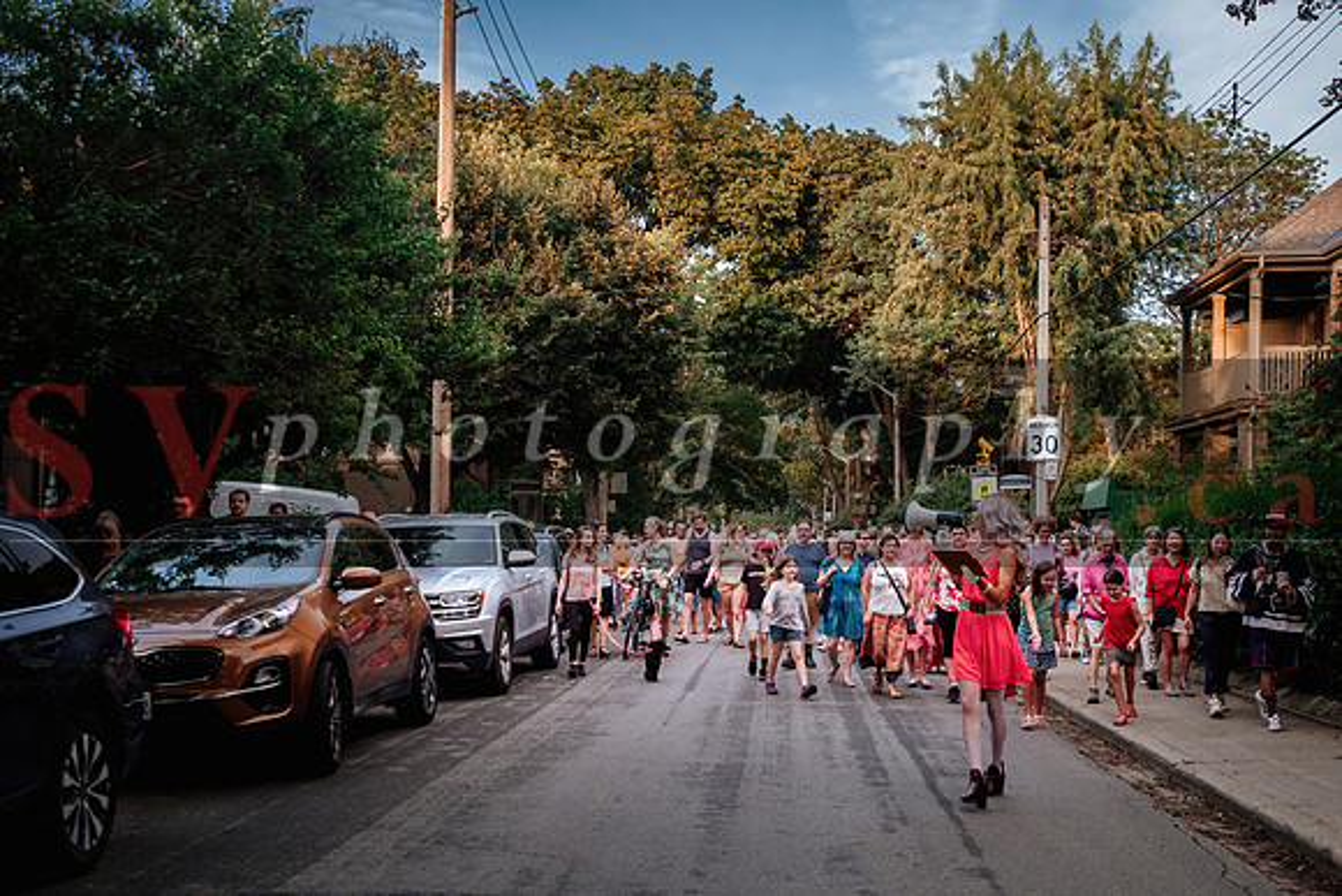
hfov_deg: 46.4
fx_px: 1559
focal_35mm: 42
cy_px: 520
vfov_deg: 32.0
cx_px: 779
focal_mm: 24
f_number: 4
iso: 800
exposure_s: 1/160
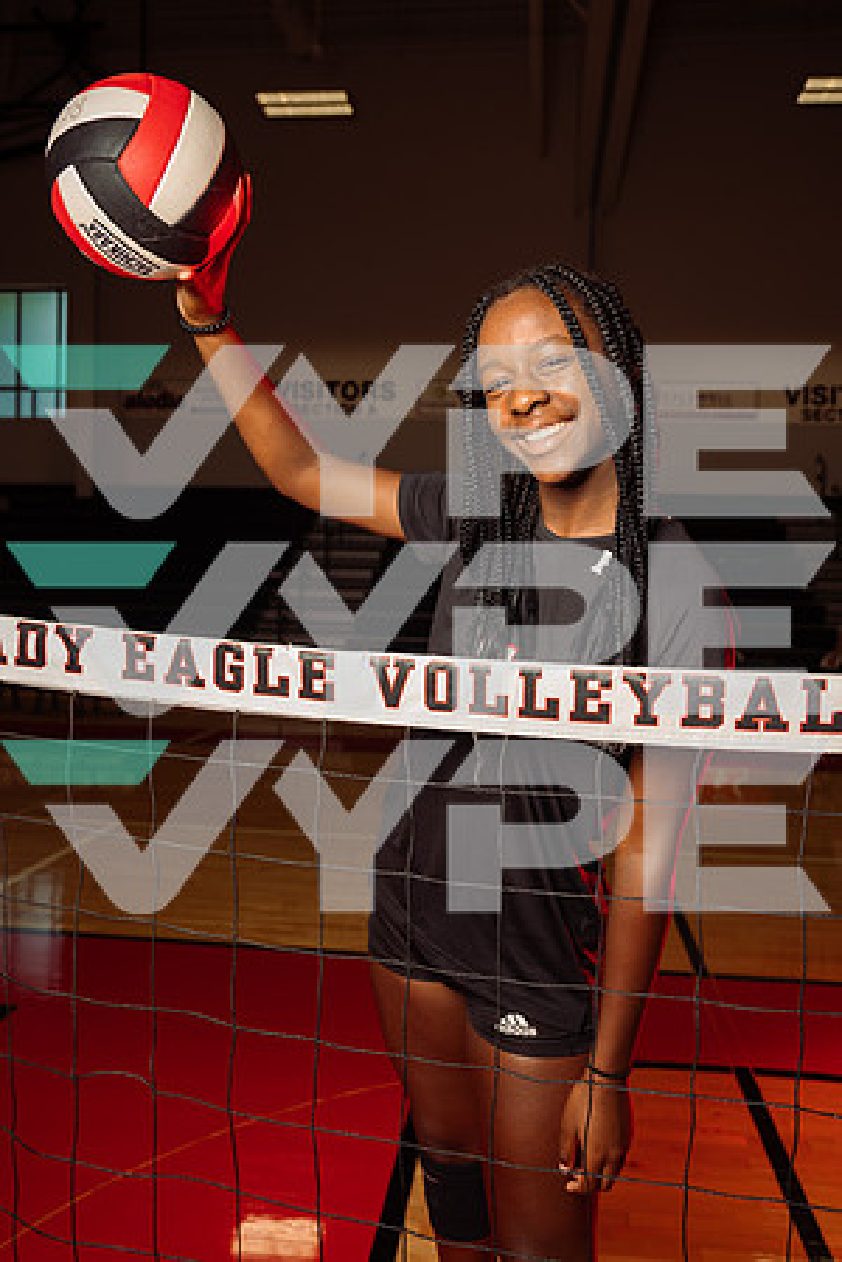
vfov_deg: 58.7
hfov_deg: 41.1
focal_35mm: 32
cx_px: 421
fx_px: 1123
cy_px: 631
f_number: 5
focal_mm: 32
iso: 200
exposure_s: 1/250
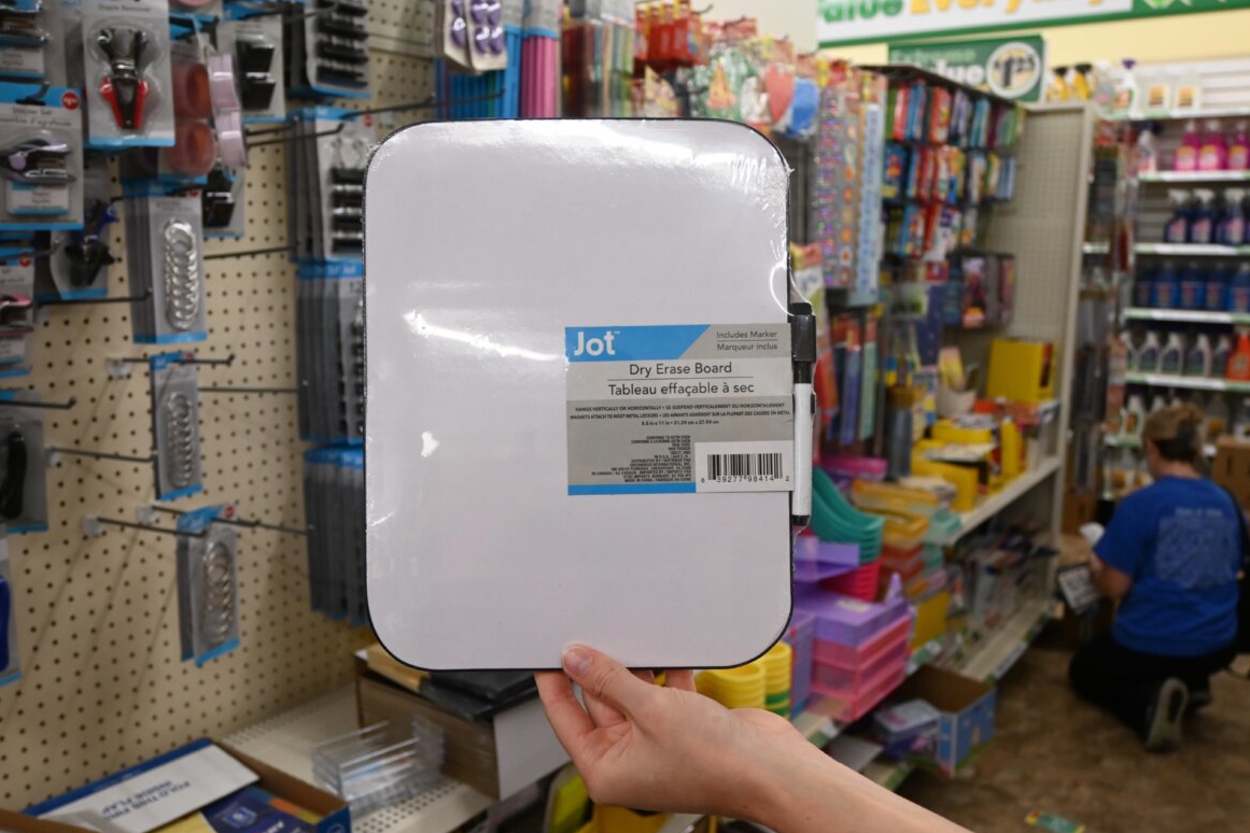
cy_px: 425
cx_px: 619
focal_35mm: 31
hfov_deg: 60.3
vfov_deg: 42.3
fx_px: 1076
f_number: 3.8
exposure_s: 1/125
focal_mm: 20
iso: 1000
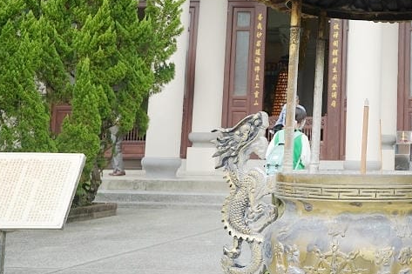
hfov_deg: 25.7
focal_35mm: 71
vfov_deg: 18.6
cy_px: -13
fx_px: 812
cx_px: 488
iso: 100
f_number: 4
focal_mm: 28
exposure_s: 1/160
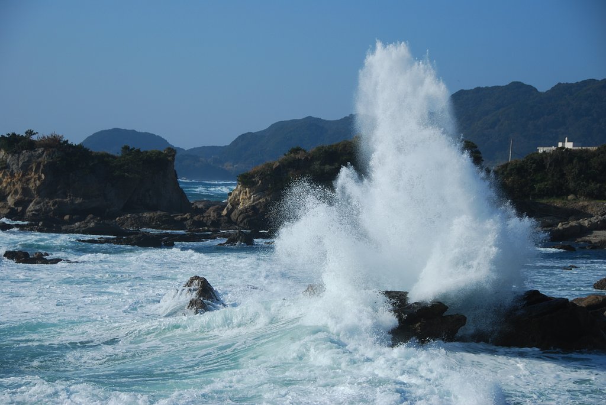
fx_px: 1516
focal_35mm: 90
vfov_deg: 15.2
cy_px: 202
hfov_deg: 22.6
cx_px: 303
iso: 100
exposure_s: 1/1250
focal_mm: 60
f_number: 5
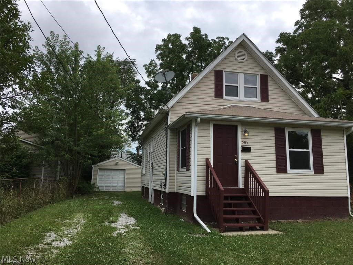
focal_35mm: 29
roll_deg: -1.3
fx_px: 296
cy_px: 132
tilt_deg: +11.4
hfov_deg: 61.7
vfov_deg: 48.2
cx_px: 176
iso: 25
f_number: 2.2
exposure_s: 1/927
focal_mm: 4.15
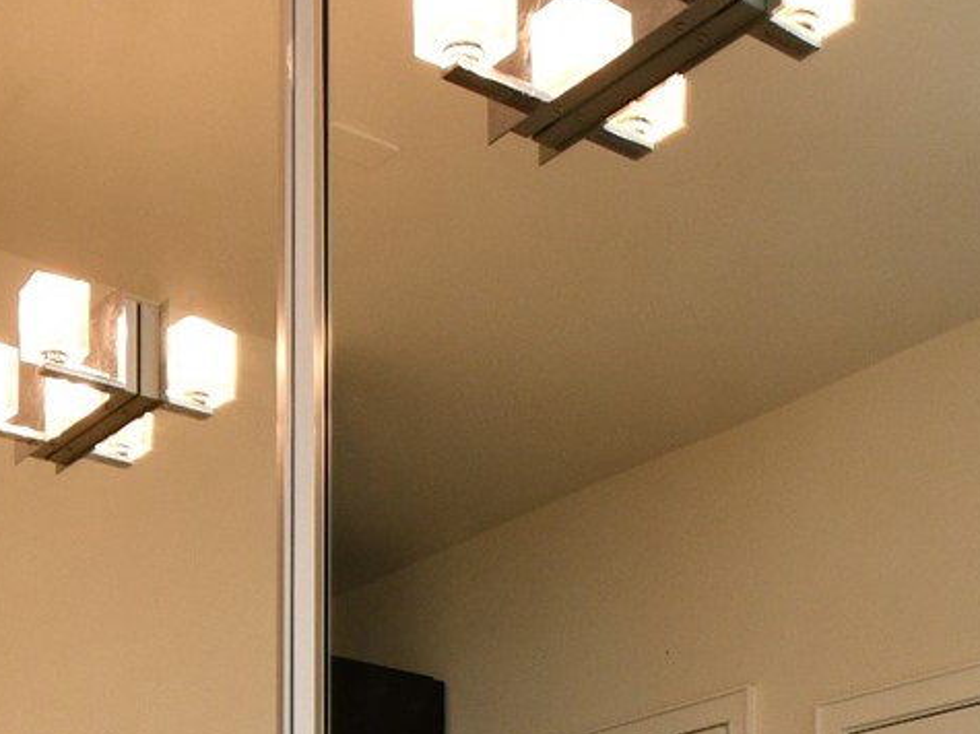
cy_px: 1150
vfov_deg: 19.1
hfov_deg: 29.4
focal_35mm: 66
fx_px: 1868
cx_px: 462
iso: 280
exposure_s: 1/60
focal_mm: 10
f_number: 4
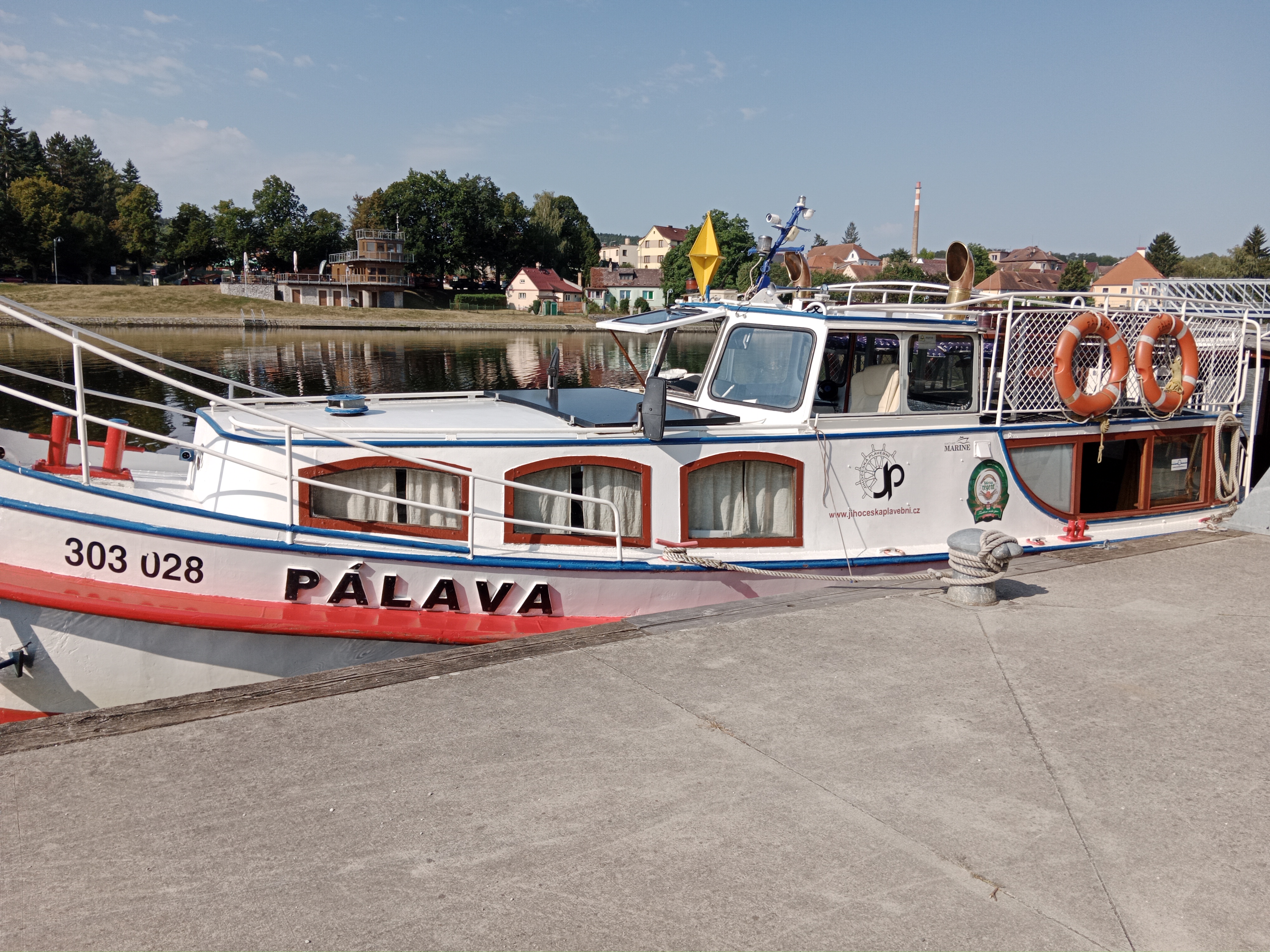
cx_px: 635
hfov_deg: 67.3
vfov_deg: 53.1
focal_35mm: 26
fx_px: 954
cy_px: 476
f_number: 1.8
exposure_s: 1/923
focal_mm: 3.96
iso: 101
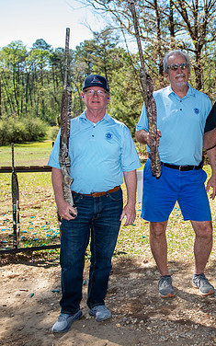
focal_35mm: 44
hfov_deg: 28.1
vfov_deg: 45.3
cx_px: 193
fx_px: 414
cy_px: 177
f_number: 3.5
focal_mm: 28
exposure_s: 1/200
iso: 50
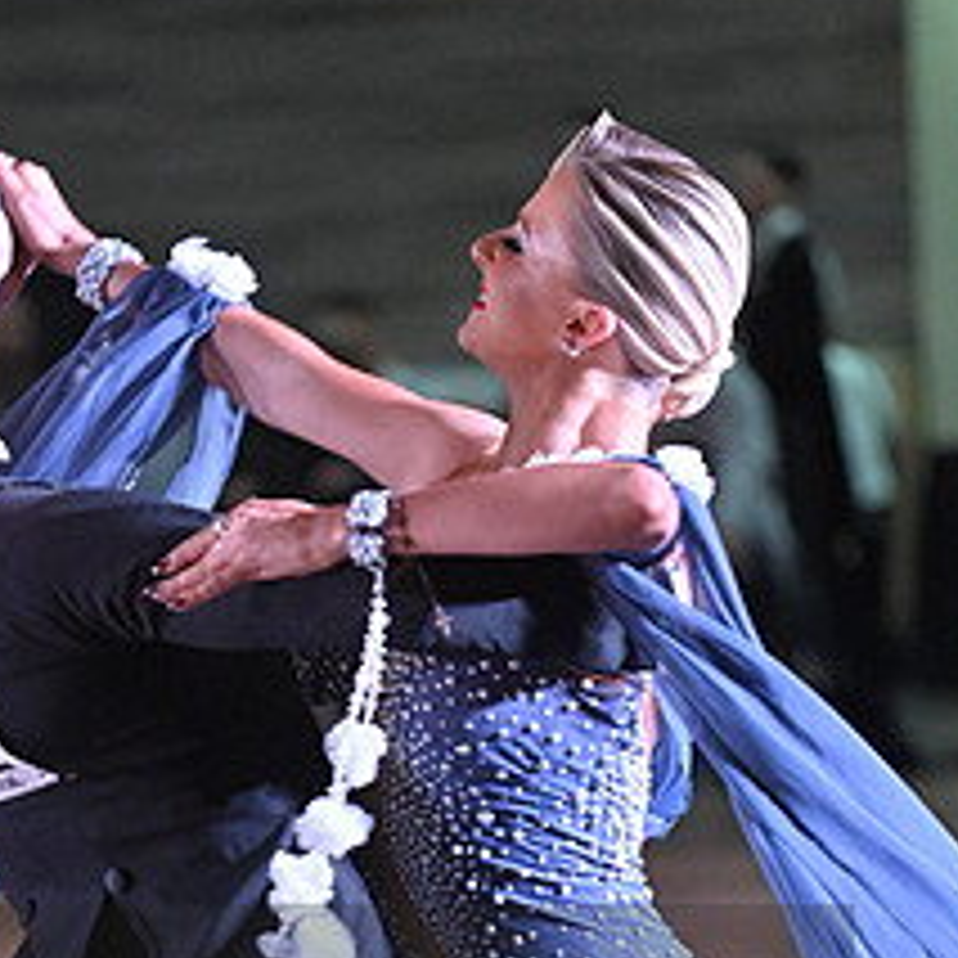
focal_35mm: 405
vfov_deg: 4.3
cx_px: 236
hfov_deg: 4.3
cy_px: 1057
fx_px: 12681
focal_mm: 175
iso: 5000
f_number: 4
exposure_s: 1/400
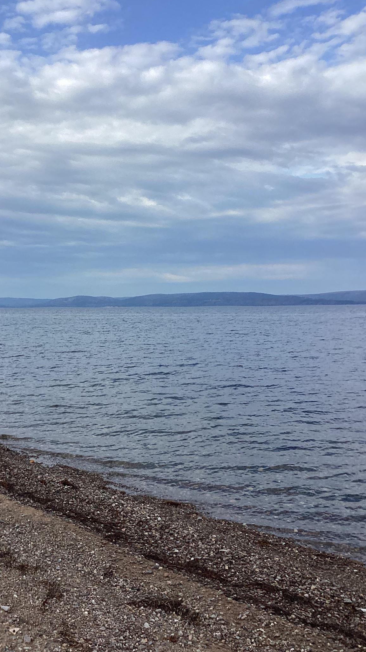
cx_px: 121
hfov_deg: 31.0
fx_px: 656
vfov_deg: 52.8
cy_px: 332
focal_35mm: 38
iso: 25
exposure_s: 1/1006
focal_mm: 3.3
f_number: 2.4
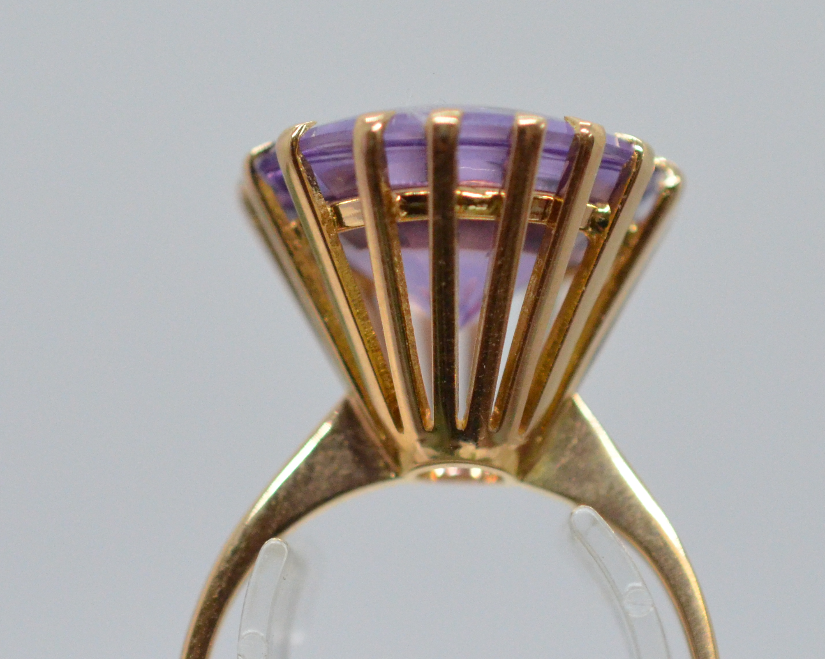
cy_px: 422
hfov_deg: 14.0
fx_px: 3369
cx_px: 446
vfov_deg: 11.2
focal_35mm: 138
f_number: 4
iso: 2500
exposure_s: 1/2500
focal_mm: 40
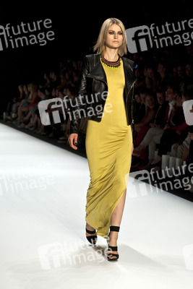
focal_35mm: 100
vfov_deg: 20.4
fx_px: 803
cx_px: 96
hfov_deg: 13.7
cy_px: 144
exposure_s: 1/250
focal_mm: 100
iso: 1600
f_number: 7.1
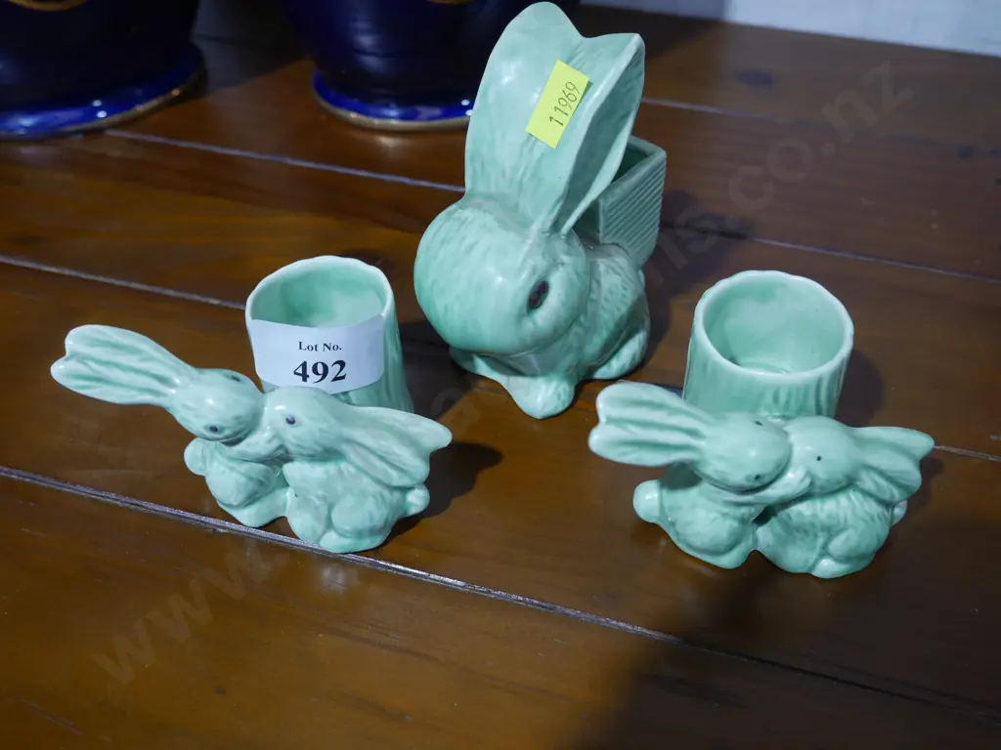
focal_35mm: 38
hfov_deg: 49.0
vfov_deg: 37.7
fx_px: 1099
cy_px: 375
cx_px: 500
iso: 500
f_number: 4.1
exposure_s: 1/60
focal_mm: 19
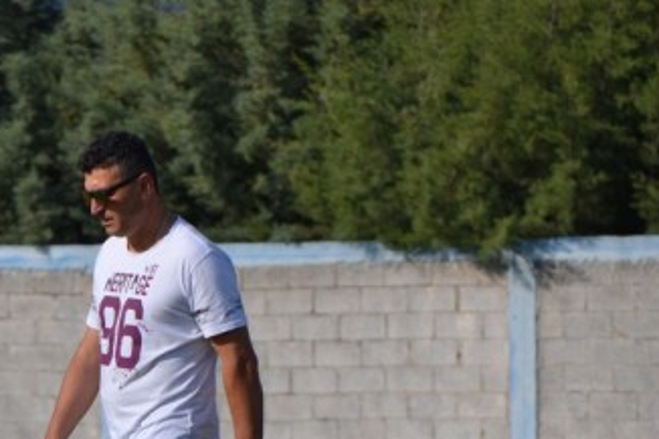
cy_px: 429
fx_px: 11124
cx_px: 87
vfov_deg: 2.3
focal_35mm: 608
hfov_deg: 3.4
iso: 360
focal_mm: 200
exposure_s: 1/2000
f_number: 7.1
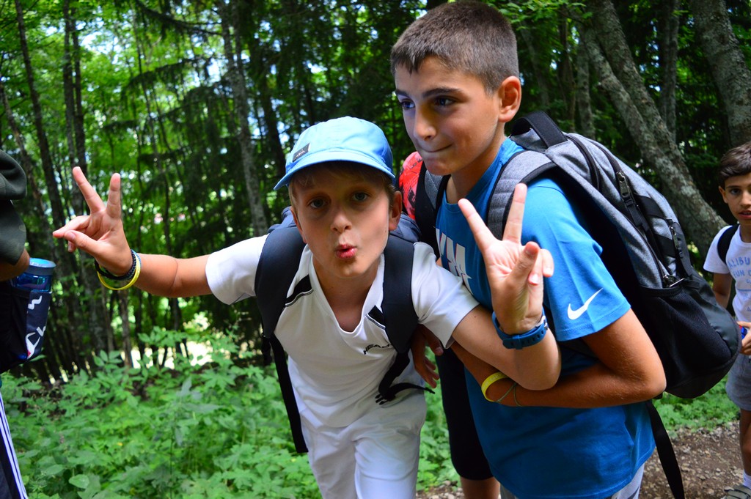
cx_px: 376
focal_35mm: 30
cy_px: 250
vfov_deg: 43.5
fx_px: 625
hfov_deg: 62.0
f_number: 3.8
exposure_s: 1/500
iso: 1600
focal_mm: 20
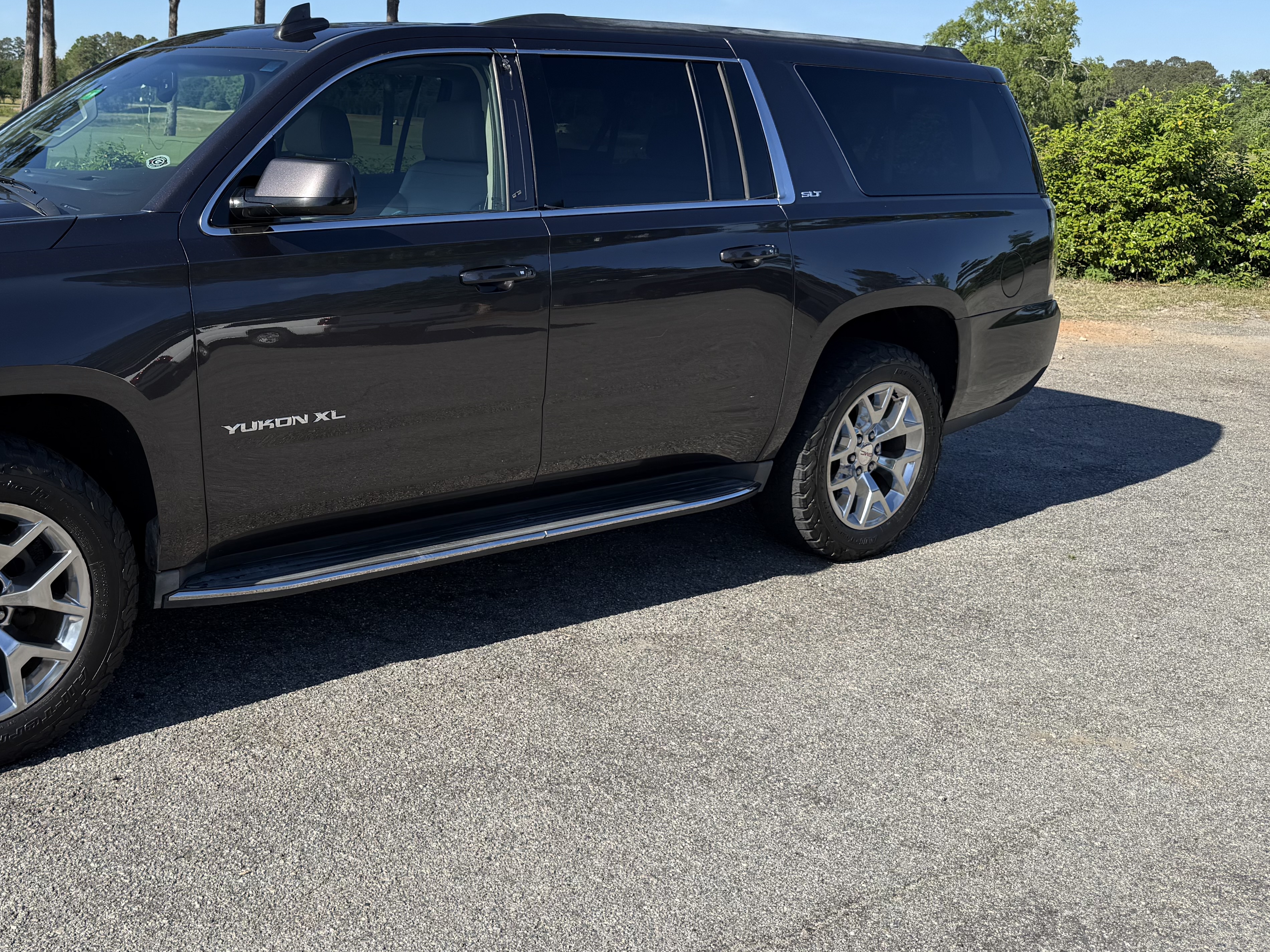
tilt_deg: -11.8
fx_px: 1321
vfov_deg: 39.5
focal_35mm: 36
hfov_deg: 49.6
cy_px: 395
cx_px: 339
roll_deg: -1.7
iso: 80
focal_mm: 6.76
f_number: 1.78
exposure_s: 1/2907
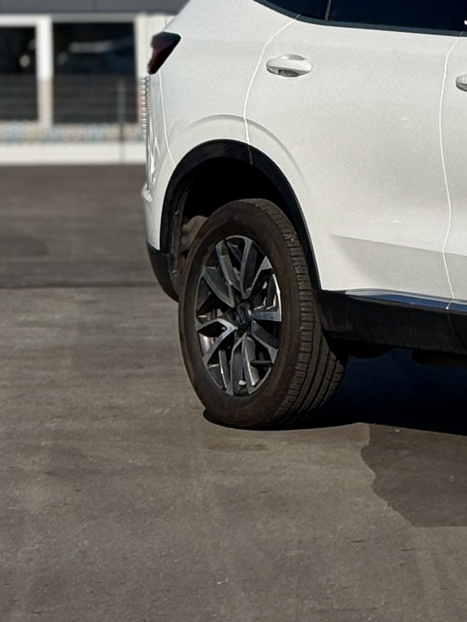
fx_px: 3058
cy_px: 196
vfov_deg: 11.6
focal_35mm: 170
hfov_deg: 8.5
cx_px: 788
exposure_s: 1/11364
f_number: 1.78
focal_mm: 6.76
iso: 64
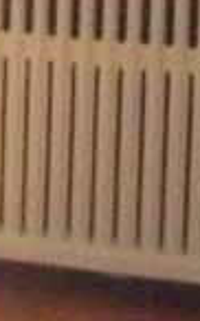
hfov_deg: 4.4
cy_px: -44
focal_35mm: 267
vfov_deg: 7.8
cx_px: -699
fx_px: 2333
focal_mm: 6
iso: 160
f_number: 2.7
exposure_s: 1/95.6
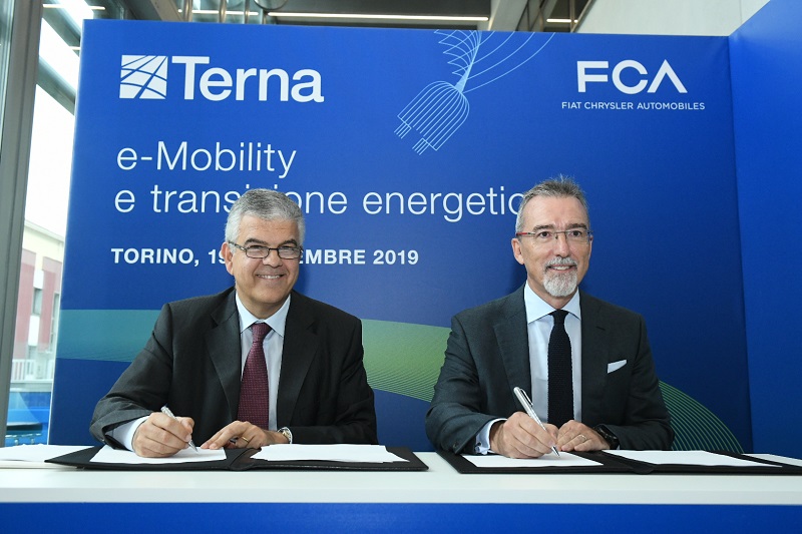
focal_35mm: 34
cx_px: 401
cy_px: 267
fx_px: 757
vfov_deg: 38.9
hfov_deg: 55.8
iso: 5000
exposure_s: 1/160
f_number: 5.6
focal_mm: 34
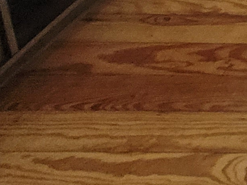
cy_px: -340
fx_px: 599
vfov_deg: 11.6
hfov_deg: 13.1
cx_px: 666
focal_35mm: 84
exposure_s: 1/60
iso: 160
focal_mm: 1.74
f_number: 2.2
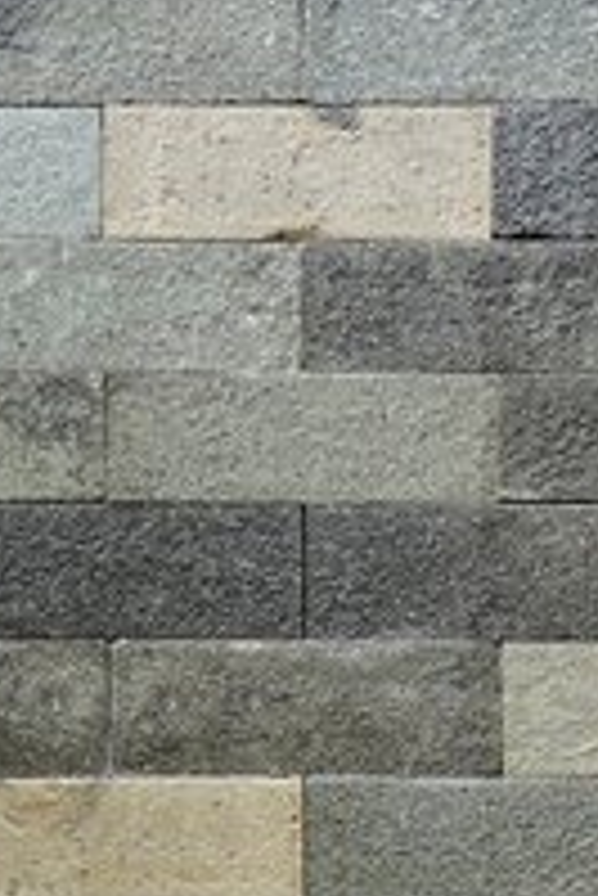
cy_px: 1022
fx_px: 4651
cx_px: 1587
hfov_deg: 6.8
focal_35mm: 187
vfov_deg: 10.8
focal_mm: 31
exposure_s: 1/10
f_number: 8
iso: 64
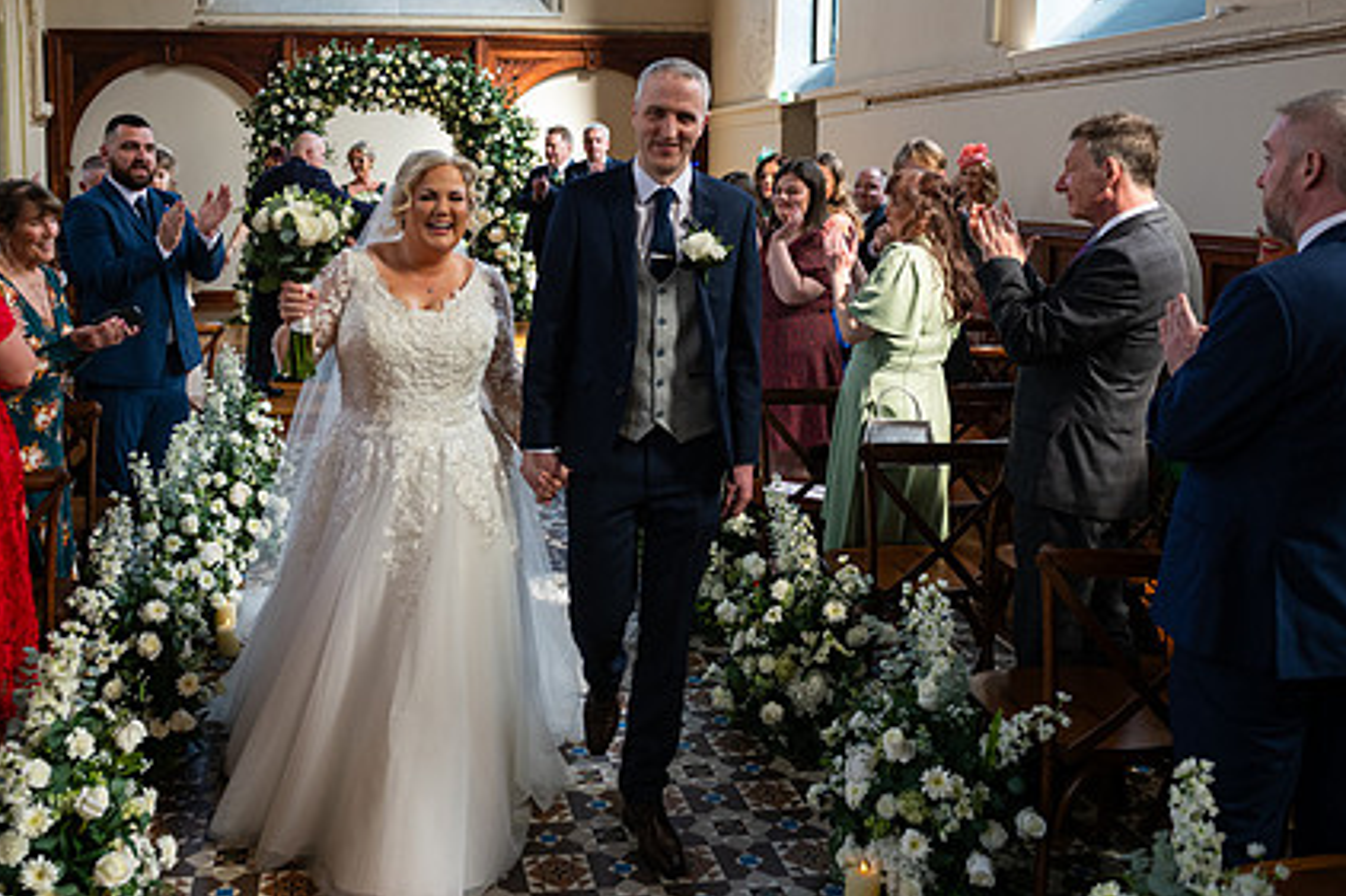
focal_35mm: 33
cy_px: 324
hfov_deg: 56.6
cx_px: 517
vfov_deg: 39.6
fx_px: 1233
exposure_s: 1/160
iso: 500
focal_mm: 24
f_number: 3.5
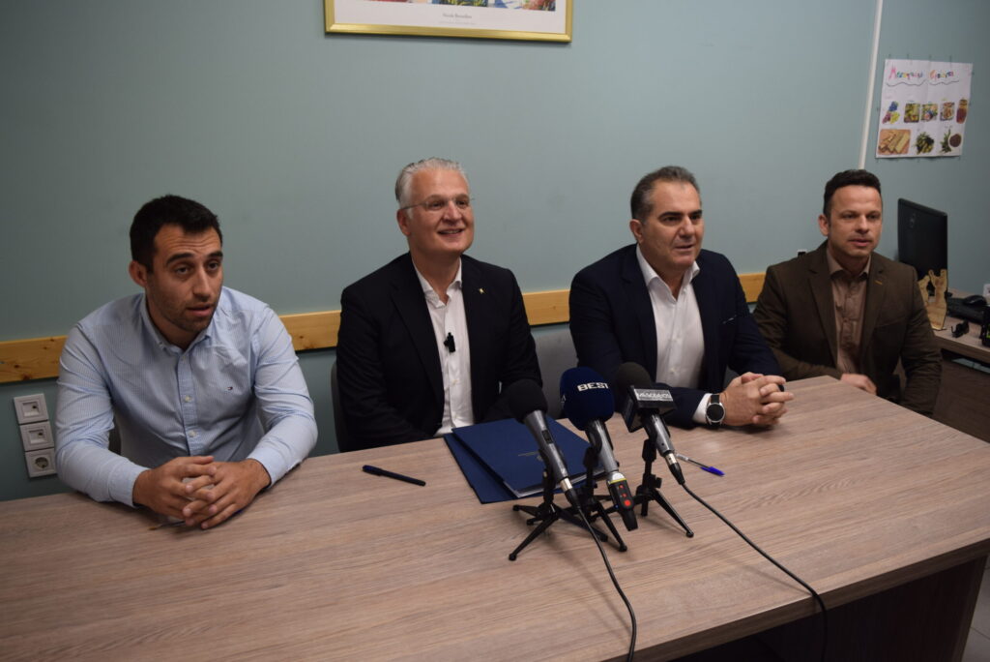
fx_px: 743
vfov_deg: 48.0
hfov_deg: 67.4
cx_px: 495
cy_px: 331
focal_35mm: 27
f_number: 4.5
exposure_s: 1/80
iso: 400
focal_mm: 18
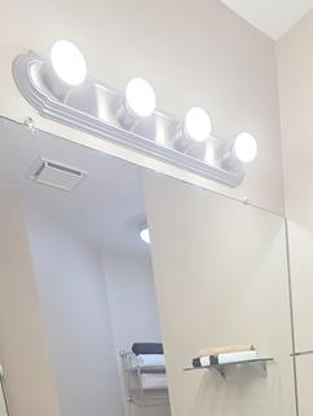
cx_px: 279
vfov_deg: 42.5
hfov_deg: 42.0
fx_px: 373
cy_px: 479
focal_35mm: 31
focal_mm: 2.2
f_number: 2.2
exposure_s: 1/120
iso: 160
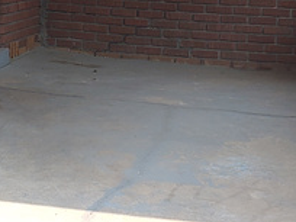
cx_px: 44
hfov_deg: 20.5
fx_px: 804
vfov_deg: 15.4
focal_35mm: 94
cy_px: -12
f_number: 1.5
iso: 50
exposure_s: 1/676
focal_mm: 4.23
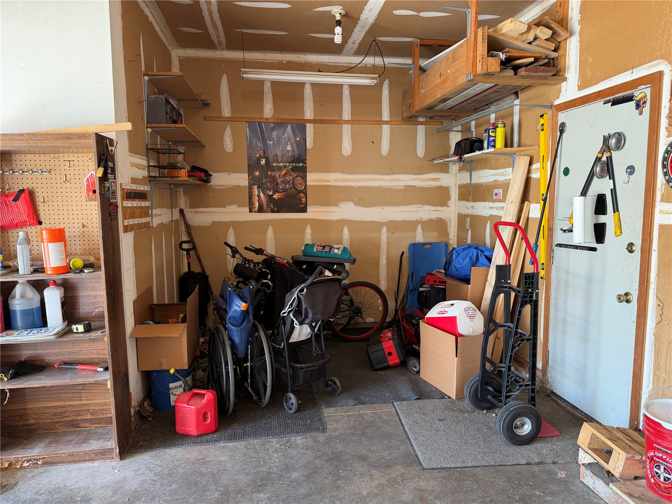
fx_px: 466
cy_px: 252
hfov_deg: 71.6
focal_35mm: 24
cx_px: 336
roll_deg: -0.4
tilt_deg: -6.5
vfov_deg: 56.8
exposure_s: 1/120
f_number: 1.78
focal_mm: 6.76
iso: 200
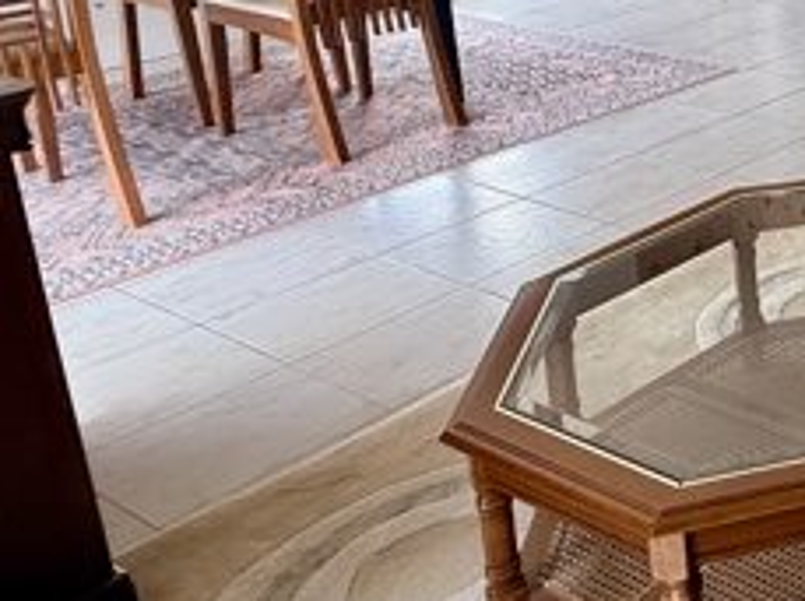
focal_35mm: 49
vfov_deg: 27.0
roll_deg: -1.0
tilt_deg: -11.4
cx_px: 1290
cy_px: -74
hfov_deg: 25.5
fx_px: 1138
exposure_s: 1/140
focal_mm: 2.22
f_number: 2.2
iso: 64
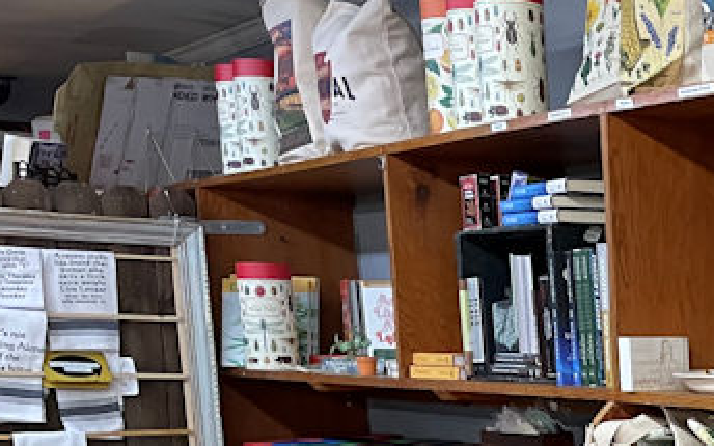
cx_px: 1038
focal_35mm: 82
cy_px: 641
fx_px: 1596
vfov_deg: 14.9
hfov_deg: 21.6
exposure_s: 1/60
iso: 80
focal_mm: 4.2
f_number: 1.6
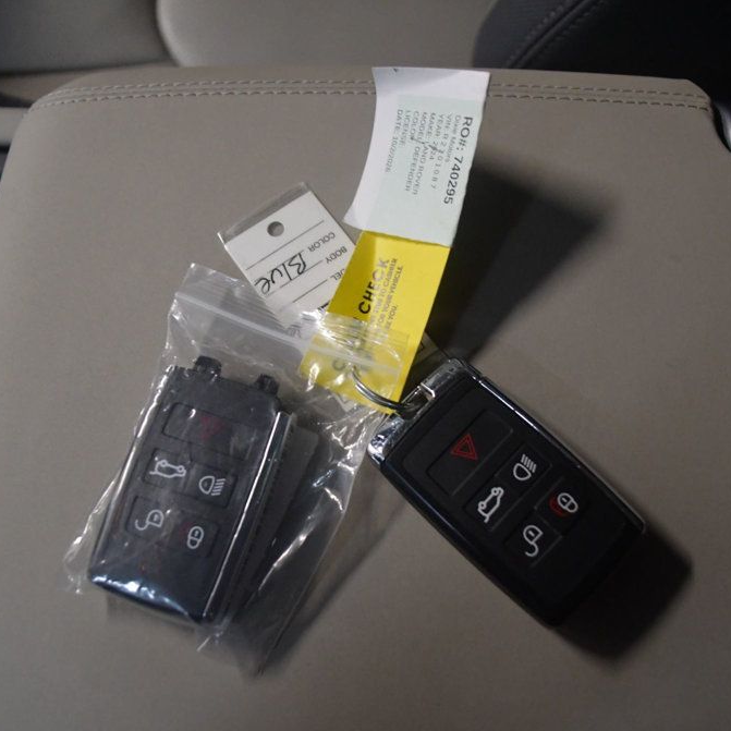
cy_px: 370
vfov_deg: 47.2
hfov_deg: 47.2
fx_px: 836
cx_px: 388
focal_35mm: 35
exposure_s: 1/80
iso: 3200
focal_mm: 18
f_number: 3.5
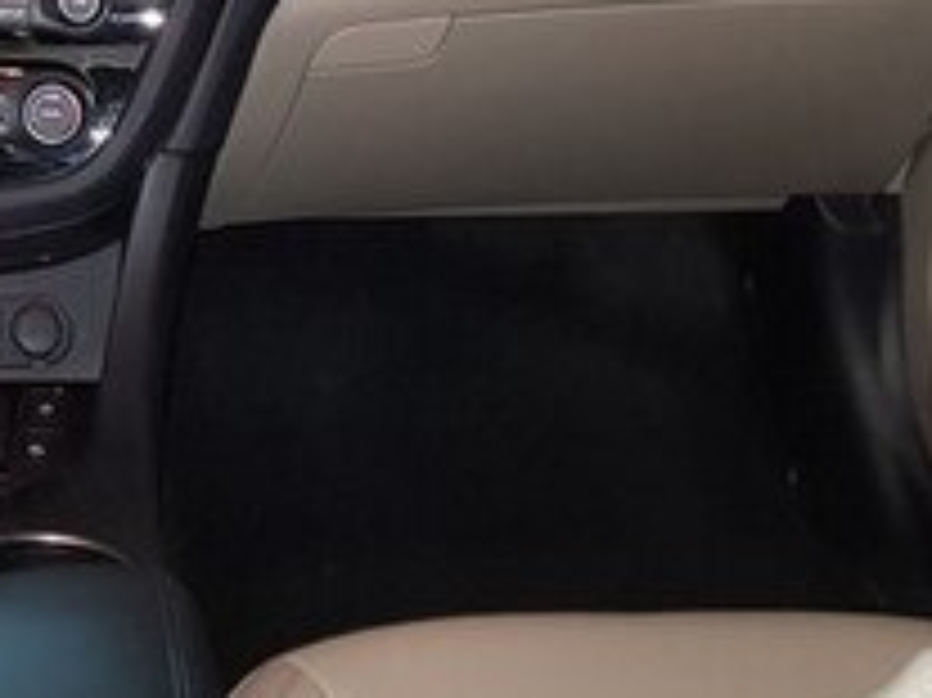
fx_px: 2233
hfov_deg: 22.3
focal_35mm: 83
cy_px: -363
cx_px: -86
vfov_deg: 16.2
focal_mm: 4.2
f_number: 1.7
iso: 125
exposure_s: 1/12
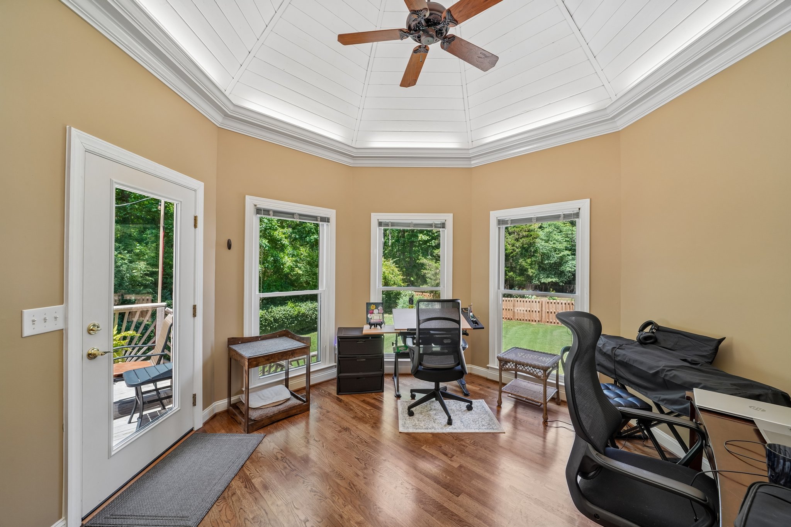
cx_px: 396
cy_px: 264
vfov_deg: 85.4
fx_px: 286
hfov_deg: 108.3
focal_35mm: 13
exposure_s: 1/50
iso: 400
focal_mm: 13
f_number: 8
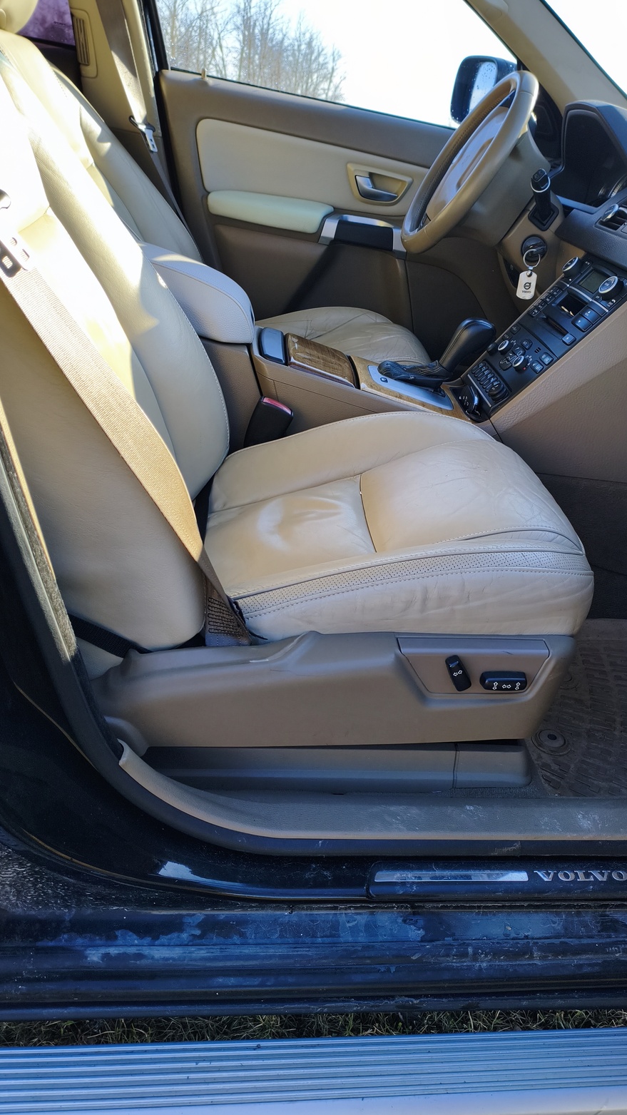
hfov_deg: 39.8
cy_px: 549
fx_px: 857
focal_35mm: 29
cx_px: 405
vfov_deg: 66.1
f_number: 1.5
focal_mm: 4.94
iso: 80
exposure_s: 1/895
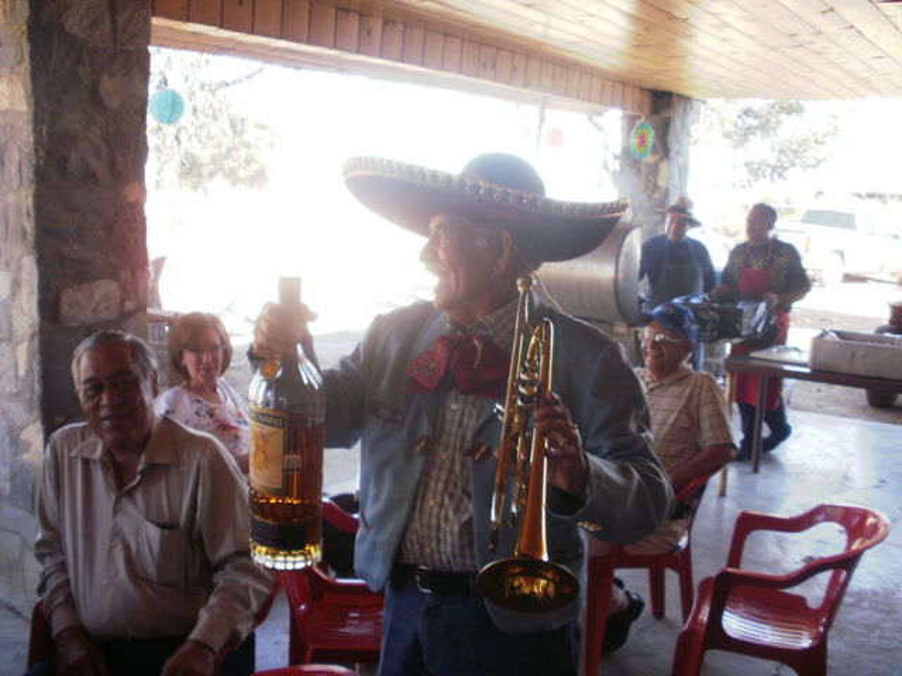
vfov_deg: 39.7
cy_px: 338
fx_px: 938
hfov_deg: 51.4
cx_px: 451
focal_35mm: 36
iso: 100
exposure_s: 1/60
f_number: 3.5
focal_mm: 6.3
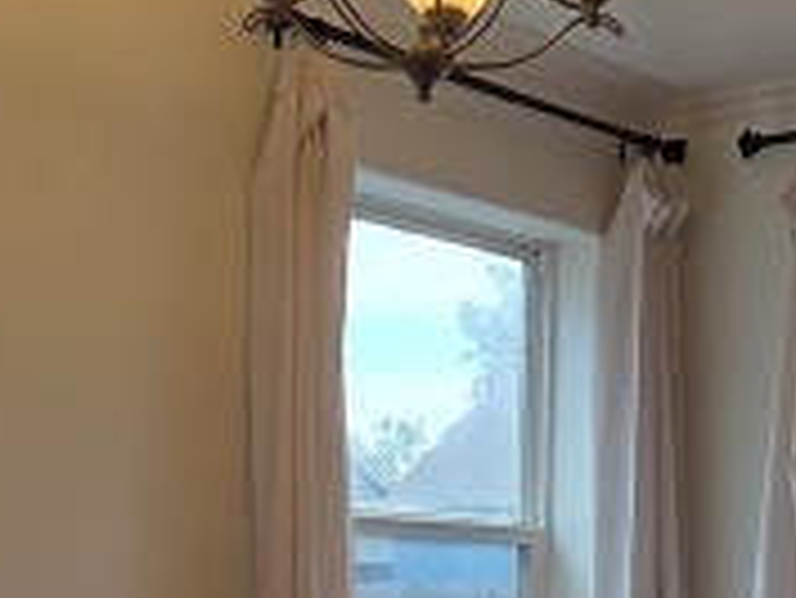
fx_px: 1726
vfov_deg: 19.0
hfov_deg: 25.9
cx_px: 508
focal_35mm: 75
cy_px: 625
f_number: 1.9
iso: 25
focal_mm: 2.2
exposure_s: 1/120
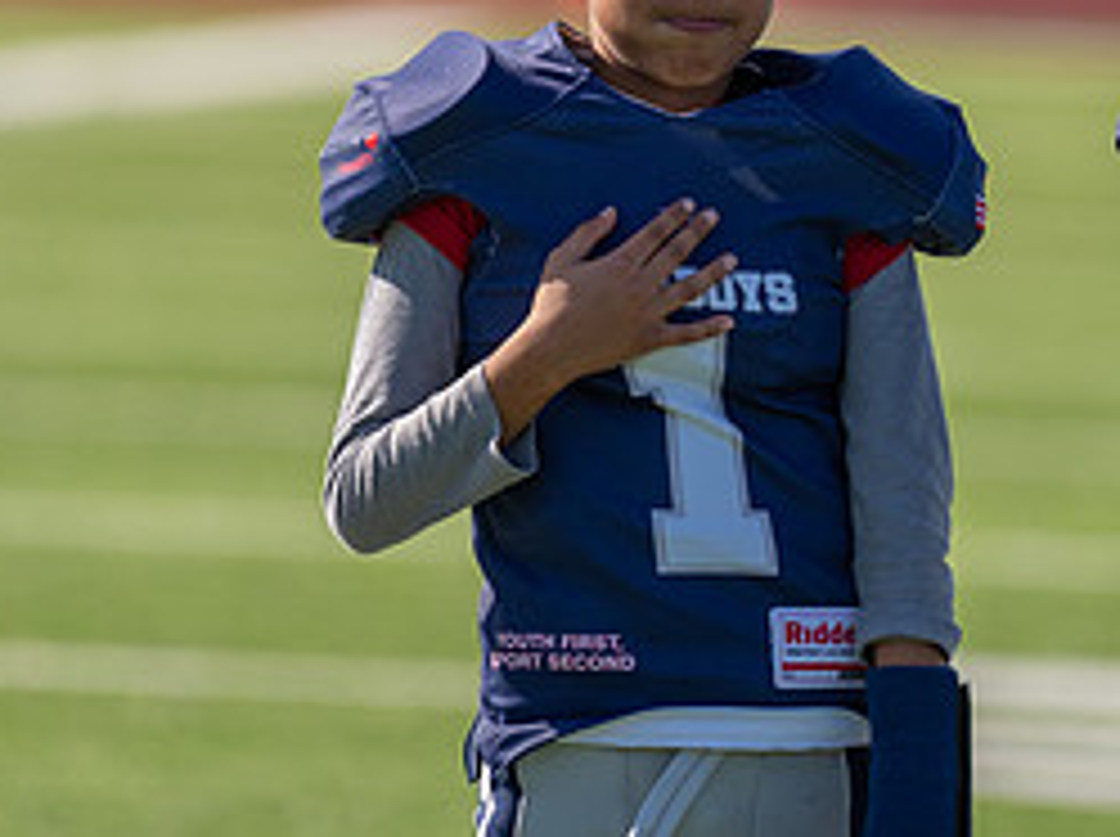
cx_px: 711
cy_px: 255
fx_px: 20290
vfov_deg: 2.4
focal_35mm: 628
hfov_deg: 3.2
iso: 100
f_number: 2.8
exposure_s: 1/1600
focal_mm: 200
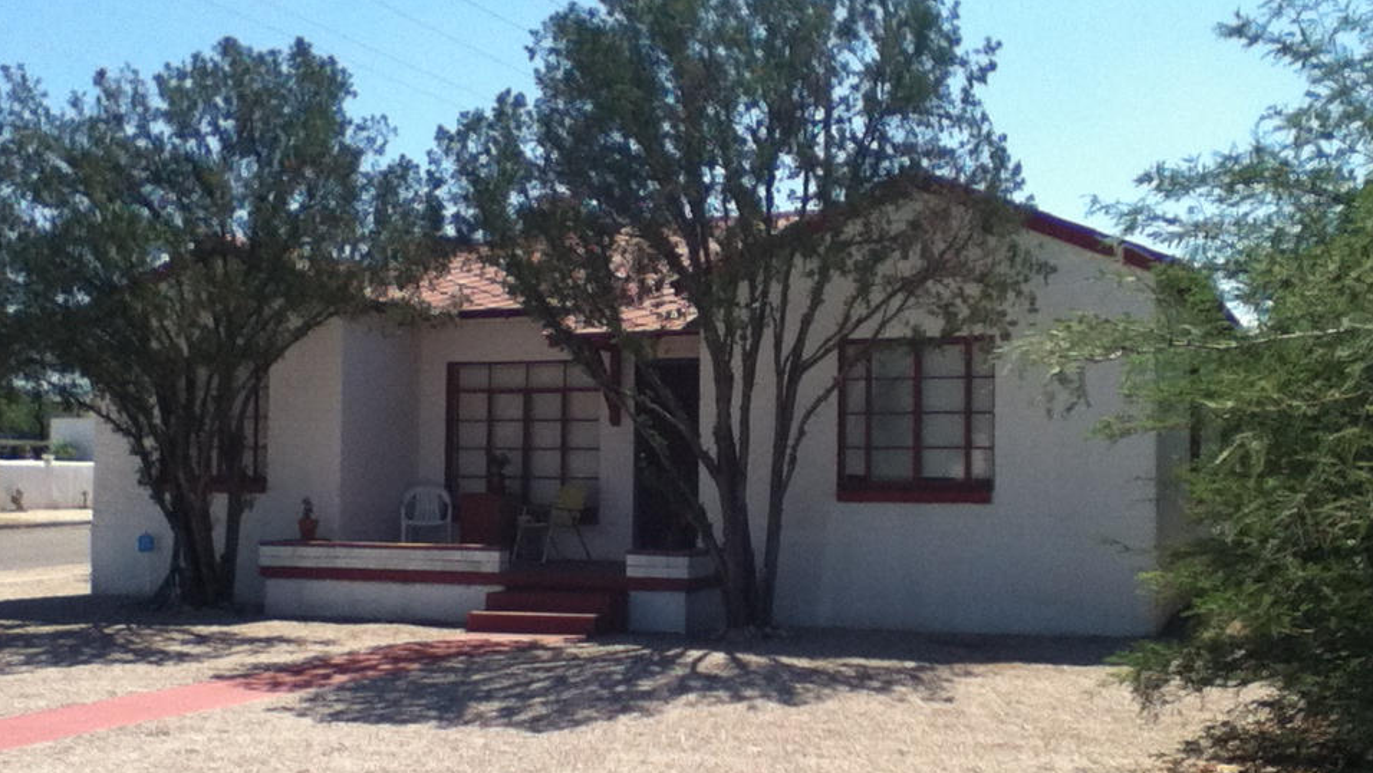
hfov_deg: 56.6
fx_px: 1274
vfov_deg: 33.7
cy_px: 409
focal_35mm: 35
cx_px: 685
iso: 80
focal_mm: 3.85
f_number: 2.4
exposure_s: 1/1390
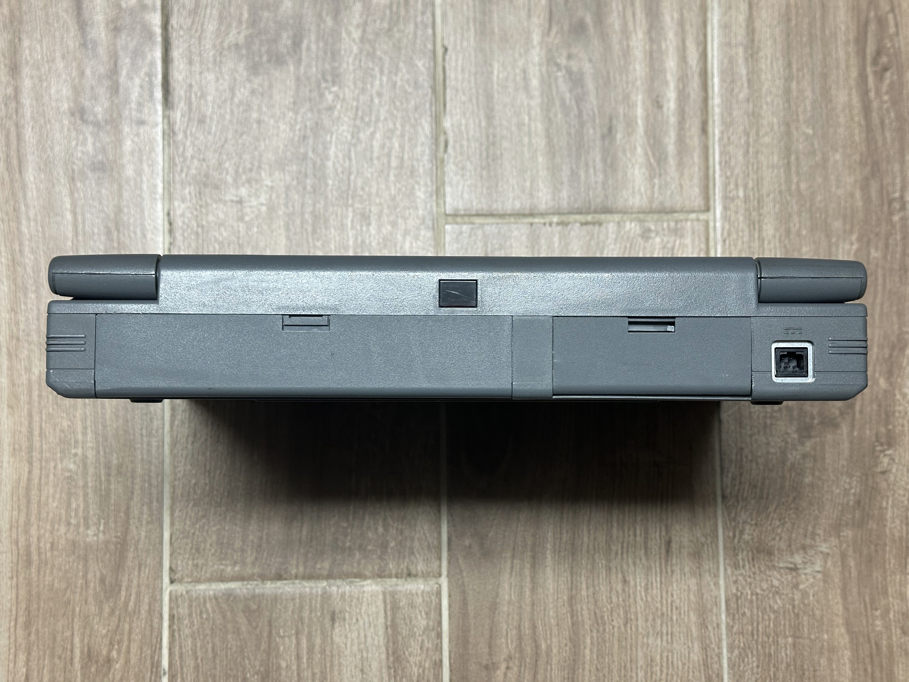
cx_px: 454
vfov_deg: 30.3
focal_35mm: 48
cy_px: 341
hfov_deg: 39.7
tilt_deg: -86.0
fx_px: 1260
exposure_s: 1/60
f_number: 1.78
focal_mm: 6.86
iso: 100
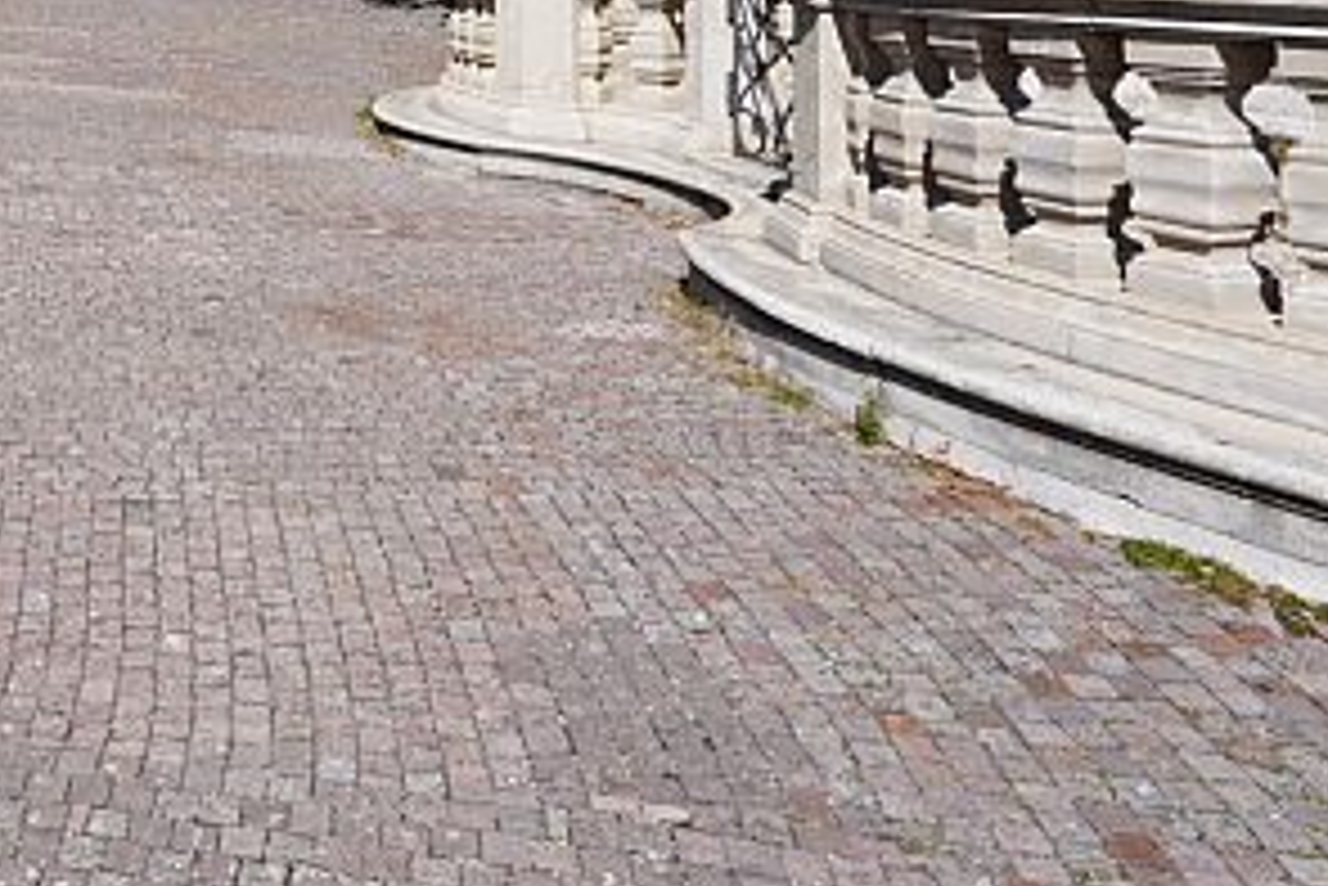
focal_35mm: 38
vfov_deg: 31.1
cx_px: -77
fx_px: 1402
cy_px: -97
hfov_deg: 41.9
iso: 100
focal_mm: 14
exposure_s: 1/250
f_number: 9
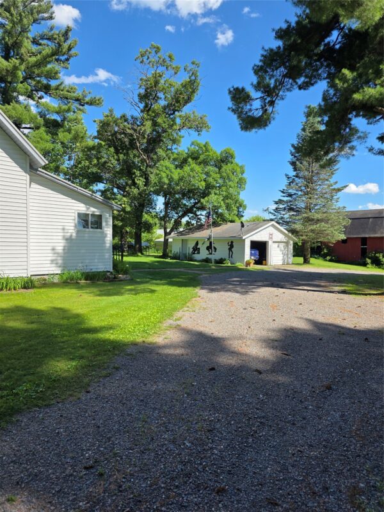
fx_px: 340
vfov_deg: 73.9
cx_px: 192
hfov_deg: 58.9
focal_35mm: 23
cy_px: 256
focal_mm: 6.3
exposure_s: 1/5296
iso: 80
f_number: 1.7
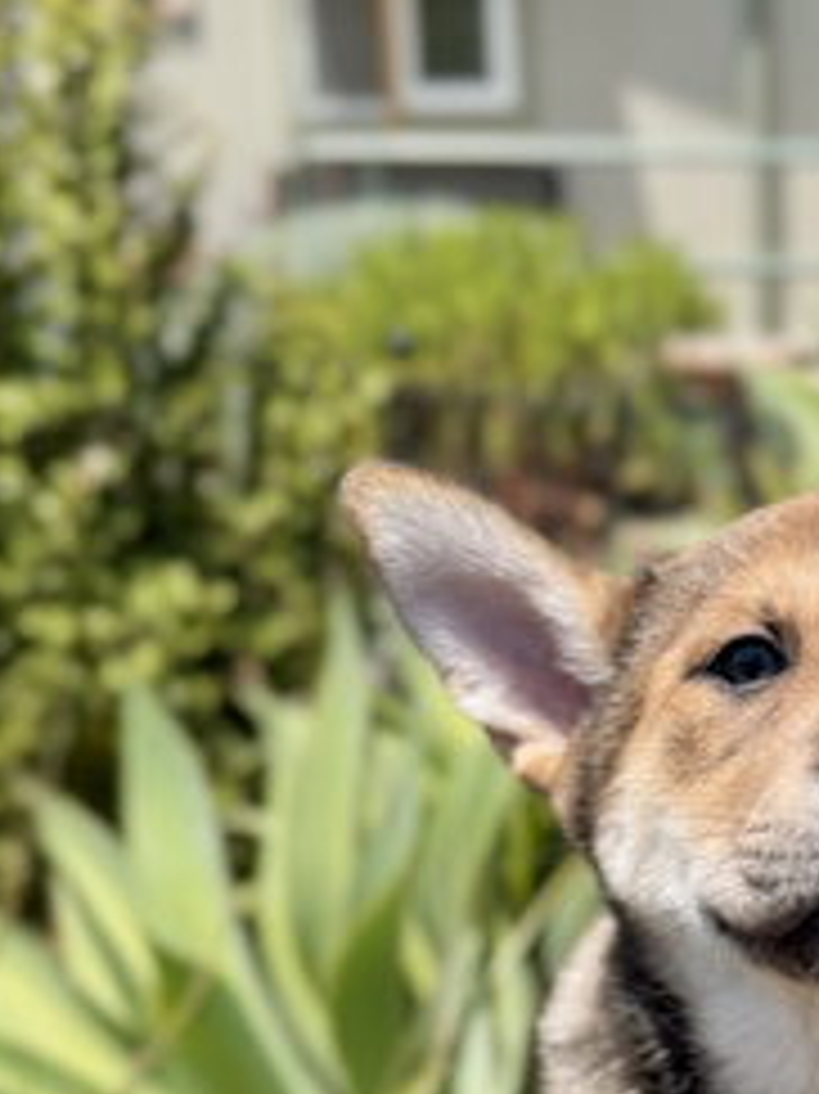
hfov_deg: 21.4
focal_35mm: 66
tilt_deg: -23.1
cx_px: 824
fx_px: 2084
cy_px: 997
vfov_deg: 28.2
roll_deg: +0.1
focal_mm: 6.76
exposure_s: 1/4975
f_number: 1.78
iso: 100
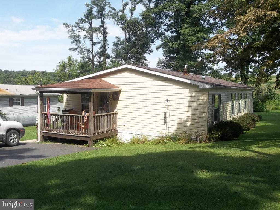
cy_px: 105
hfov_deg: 50.1
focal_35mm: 37
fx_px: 299
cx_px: 140
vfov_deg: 38.7
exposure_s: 1/400
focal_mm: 6.6
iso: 80
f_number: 4
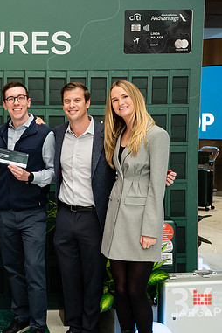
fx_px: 564
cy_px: 167
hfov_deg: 21.5
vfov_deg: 32.9
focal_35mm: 61
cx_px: 2
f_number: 3.2
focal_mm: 40
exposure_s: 1/200
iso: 1000
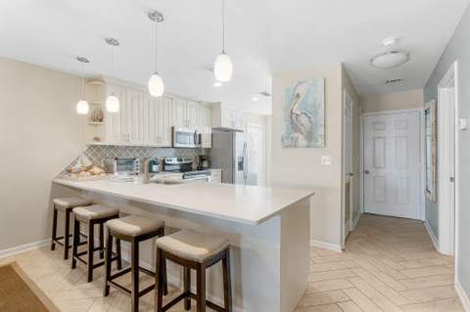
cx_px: 235
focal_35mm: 17
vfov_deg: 69.5
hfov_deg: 92.5
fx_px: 225
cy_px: 156
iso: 400
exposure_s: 1/13
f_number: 9
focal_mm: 11.5
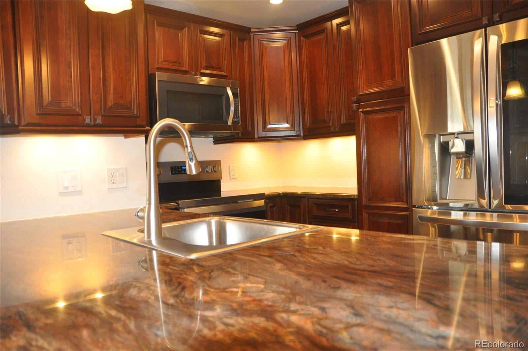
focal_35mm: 27
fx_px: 395
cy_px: 176
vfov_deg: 47.8
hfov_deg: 67.5
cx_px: 264
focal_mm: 18
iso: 800
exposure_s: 1/100
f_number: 3.5
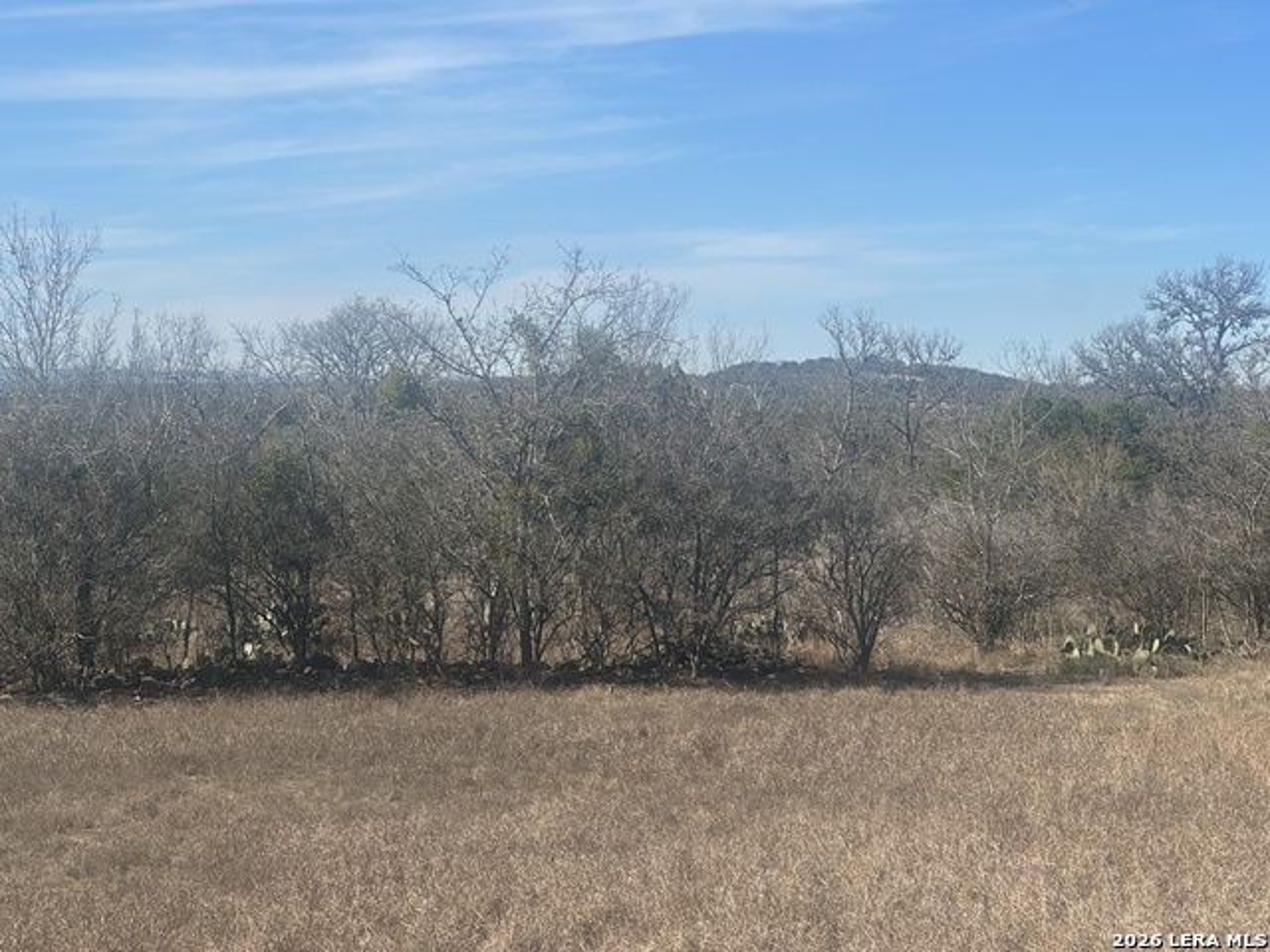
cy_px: 476
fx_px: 2825
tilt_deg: -1.9
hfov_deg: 25.3
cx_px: 635
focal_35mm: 77
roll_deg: -1.1
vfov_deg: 19.1
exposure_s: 1/758
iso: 32
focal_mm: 9
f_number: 2.8
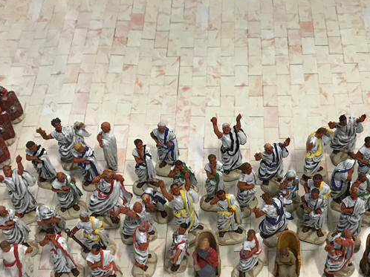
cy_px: 193
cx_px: 280
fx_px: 641
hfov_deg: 31.6
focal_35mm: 60
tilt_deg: -52.0
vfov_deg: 24.2
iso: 50
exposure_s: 1/17
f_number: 1.8
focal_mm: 3.99
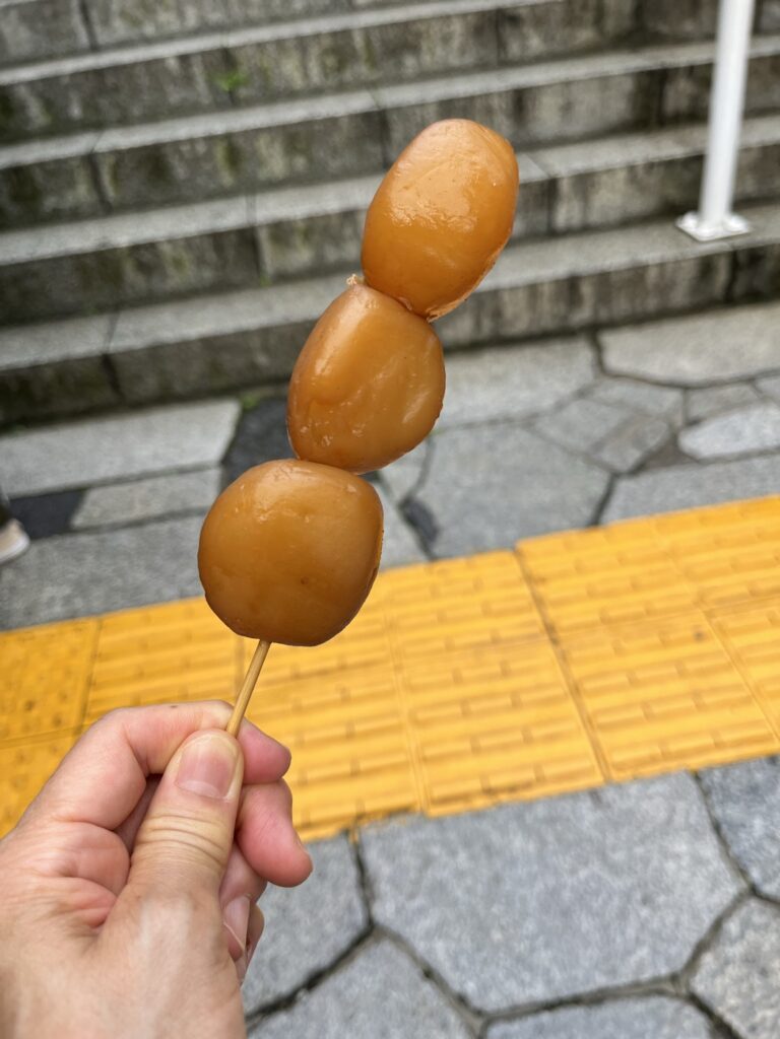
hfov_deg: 53.1
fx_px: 781
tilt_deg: -37.6
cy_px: 520
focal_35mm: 26
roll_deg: +9.0
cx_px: 390
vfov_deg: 67.3
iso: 50
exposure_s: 1/340
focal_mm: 5.1
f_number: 1.6
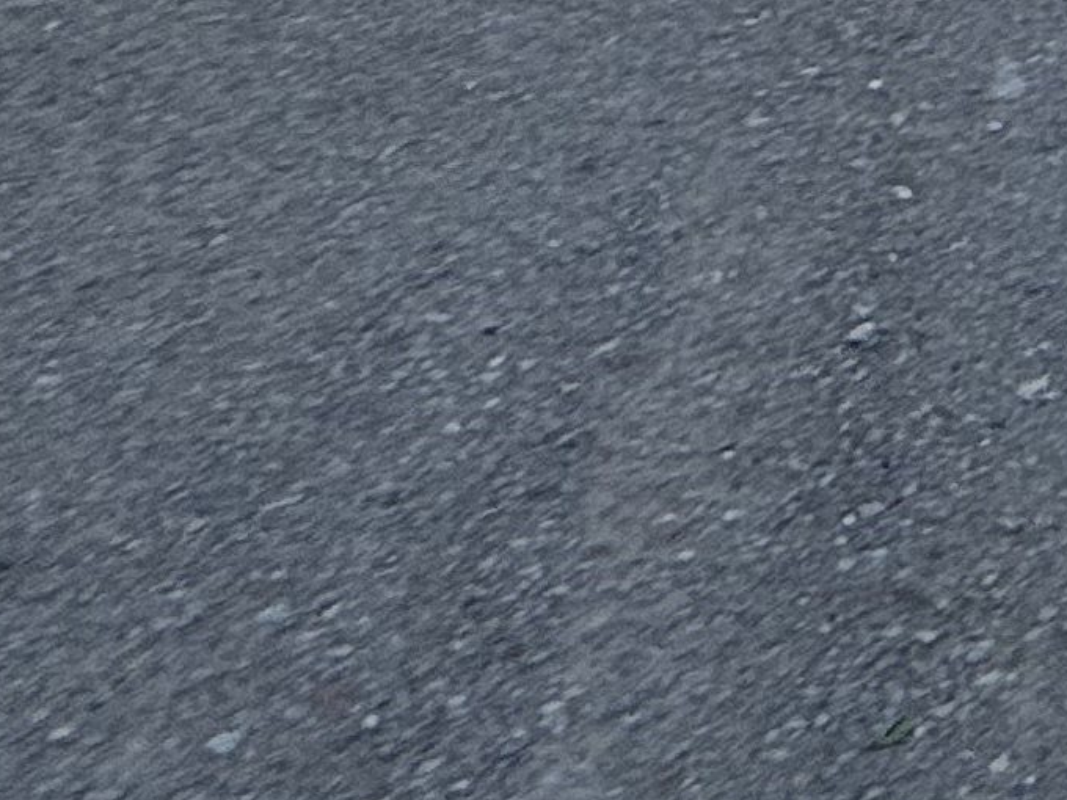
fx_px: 2558
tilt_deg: +3.7
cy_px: -1253
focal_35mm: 83
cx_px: 2669
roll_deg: -2.3
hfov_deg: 14.2
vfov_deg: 12.7
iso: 50
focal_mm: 2.22
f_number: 2.2
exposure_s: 1/625
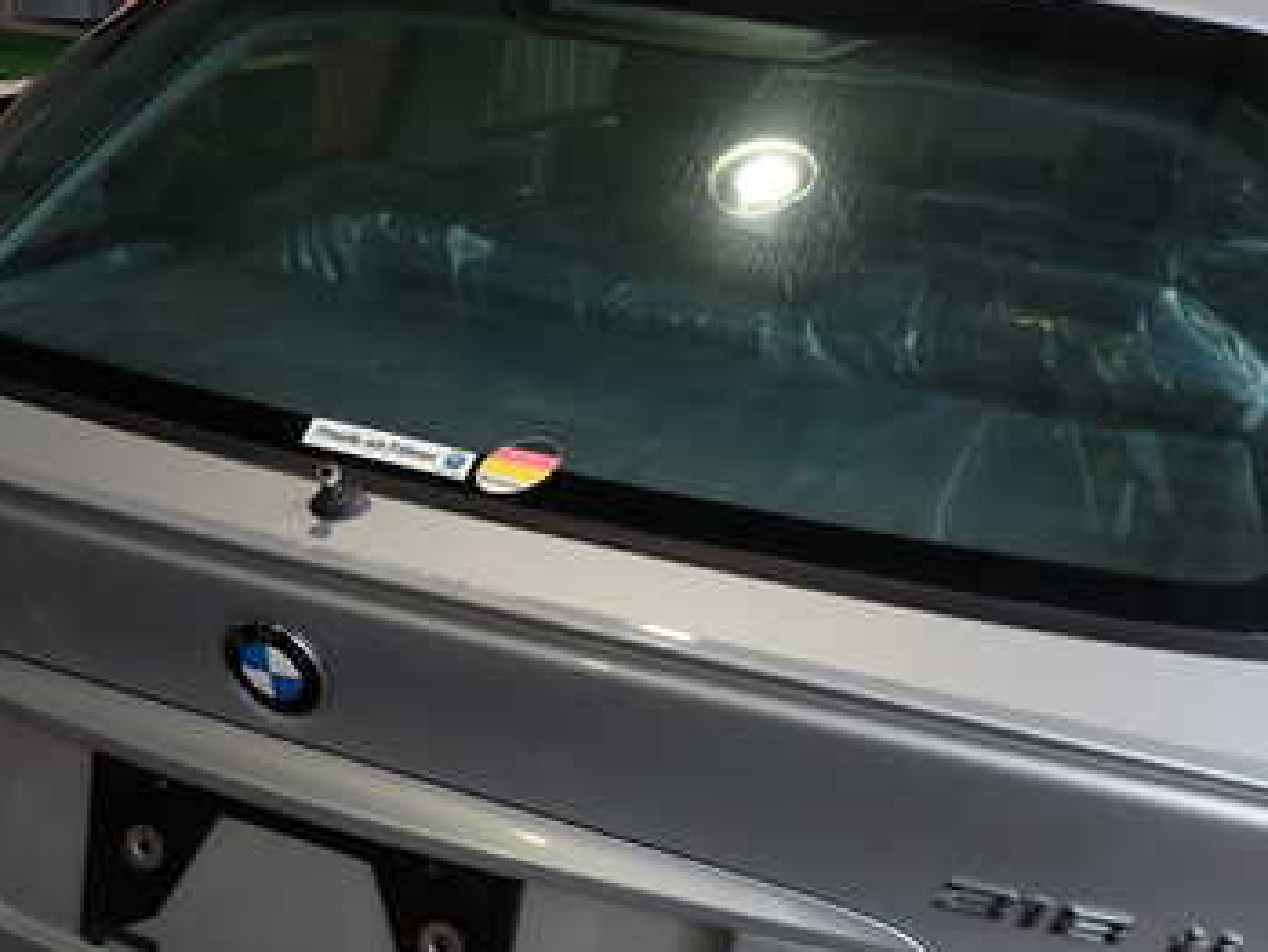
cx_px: 618
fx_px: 1576
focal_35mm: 43
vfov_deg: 33.4
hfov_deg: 43.8
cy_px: 596
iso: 100
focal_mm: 4.5
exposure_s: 1/80
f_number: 2
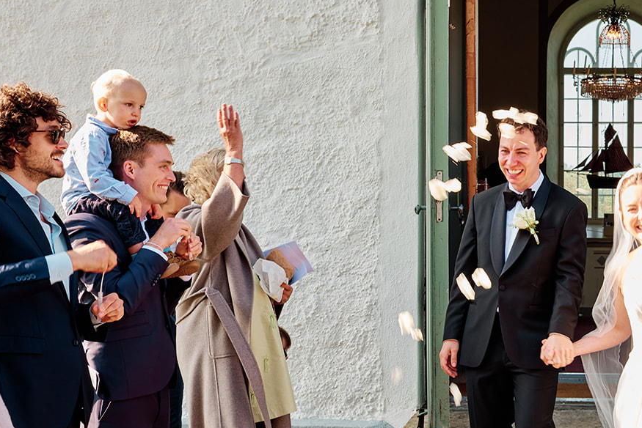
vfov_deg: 21.2
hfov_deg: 30.1
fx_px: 1142
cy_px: 296
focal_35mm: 64
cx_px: 572
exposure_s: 1/75
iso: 125
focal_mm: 23
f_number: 5.6
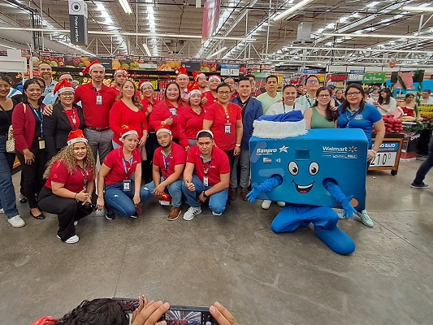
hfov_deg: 78.7
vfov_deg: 63.0
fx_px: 263
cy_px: 132
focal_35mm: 21
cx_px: 191
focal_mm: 1.64
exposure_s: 1/40
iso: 80
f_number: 2.2
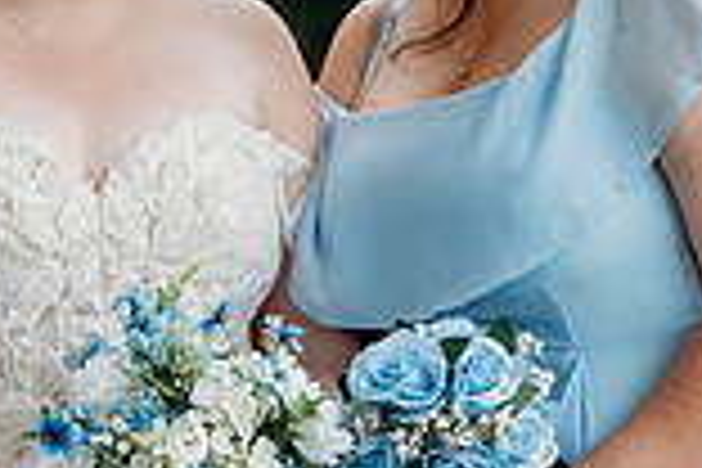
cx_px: 333
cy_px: 418
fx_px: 3939
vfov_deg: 6.8
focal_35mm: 202
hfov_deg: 10.2
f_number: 2.8
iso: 400
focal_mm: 70
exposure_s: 1/2500
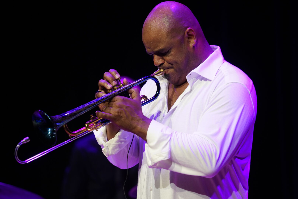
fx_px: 1656
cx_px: 149
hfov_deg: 10.3
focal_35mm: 200
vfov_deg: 6.9
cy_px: 100
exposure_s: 1/200
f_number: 3.5
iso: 2500
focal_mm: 200
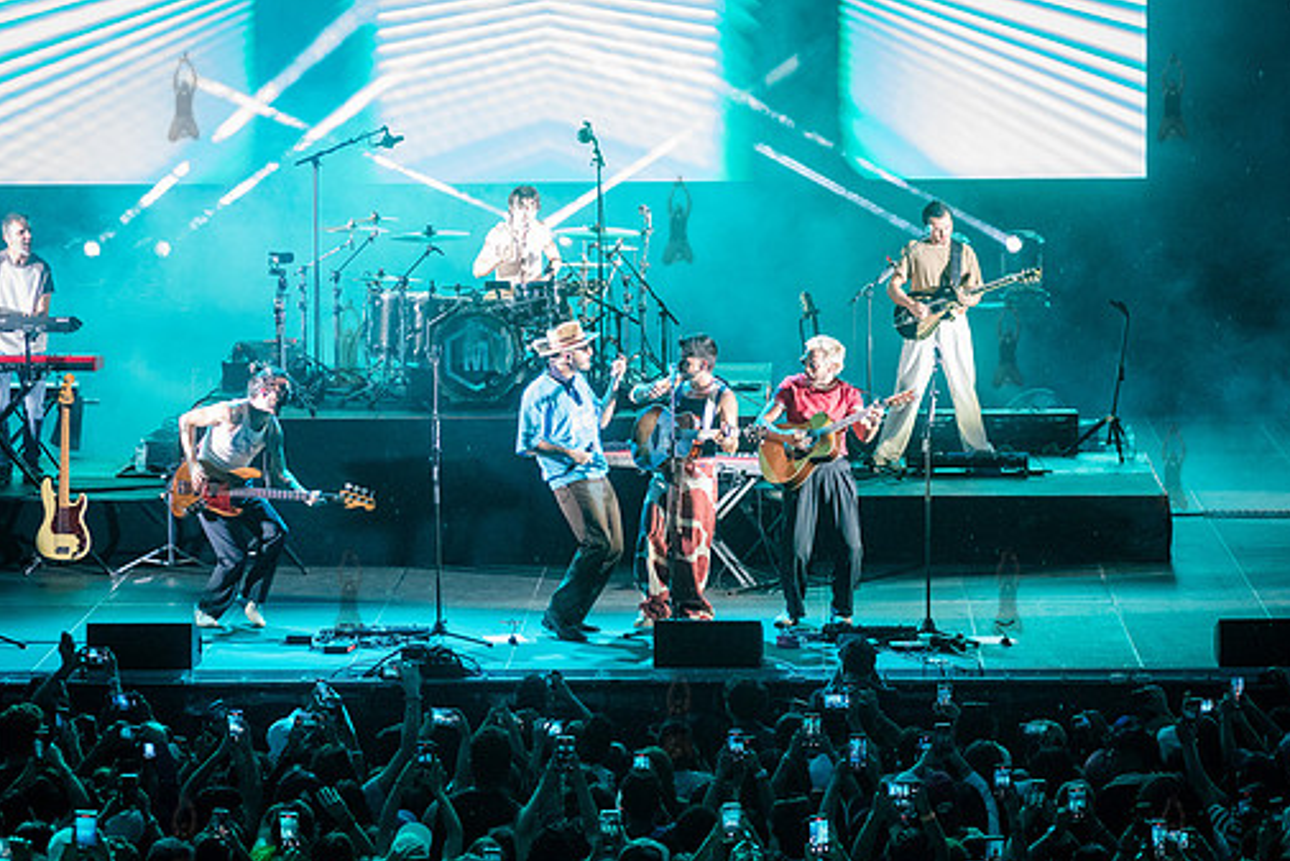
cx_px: 677
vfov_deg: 9.9
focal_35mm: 139
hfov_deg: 14.8
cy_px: 466
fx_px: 4982
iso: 6400
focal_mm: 120
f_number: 4
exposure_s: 1/500
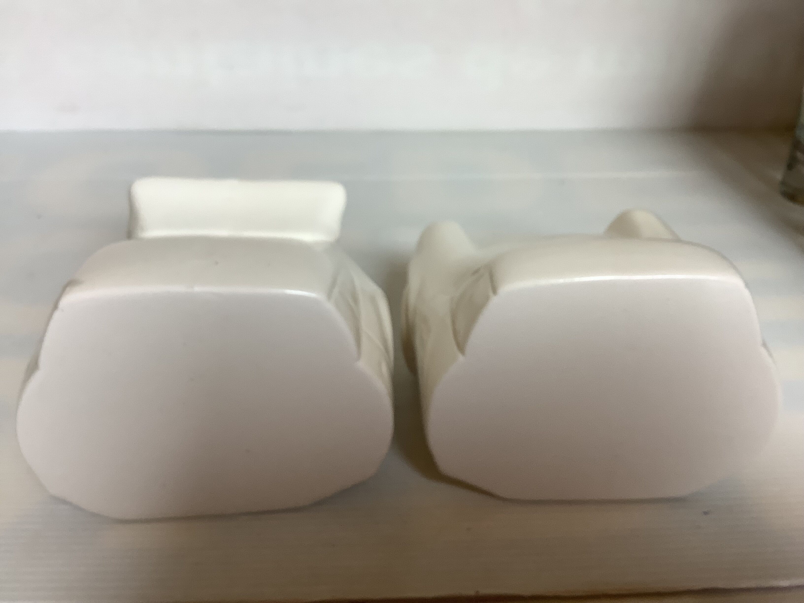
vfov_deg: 45.4
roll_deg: +0.2
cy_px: 302
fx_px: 720
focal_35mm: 31
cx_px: 402
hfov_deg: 58.4
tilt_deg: -32.3
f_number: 2.4
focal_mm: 3.3
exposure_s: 1/60
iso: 64
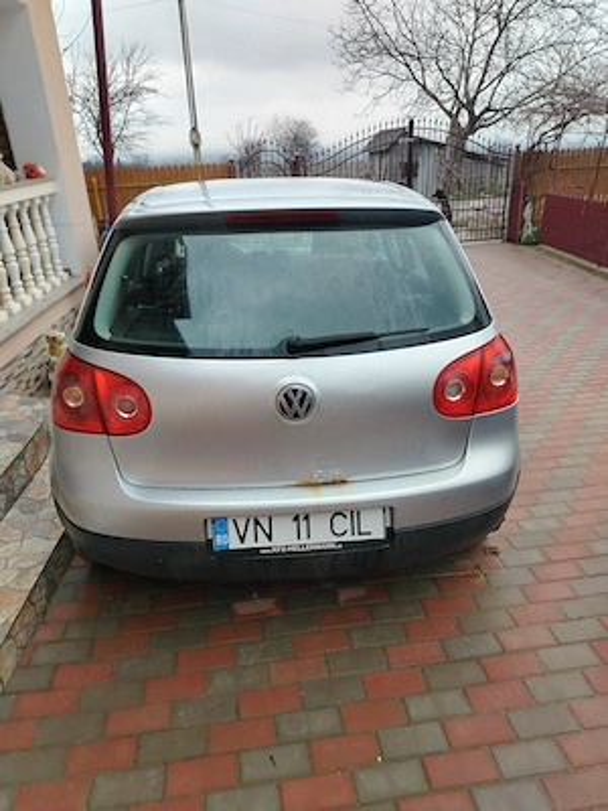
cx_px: 304
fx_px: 562
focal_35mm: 24
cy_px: 406
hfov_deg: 56.8
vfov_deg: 71.6
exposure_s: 1/100
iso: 422
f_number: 1.75
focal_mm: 5.25
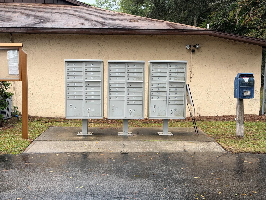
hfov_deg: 39.7
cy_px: 100
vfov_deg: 30.3
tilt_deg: -4.5
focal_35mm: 48
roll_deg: -0.2
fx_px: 369
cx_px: 133
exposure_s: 1/641
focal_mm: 6.76
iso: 80
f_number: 1.78
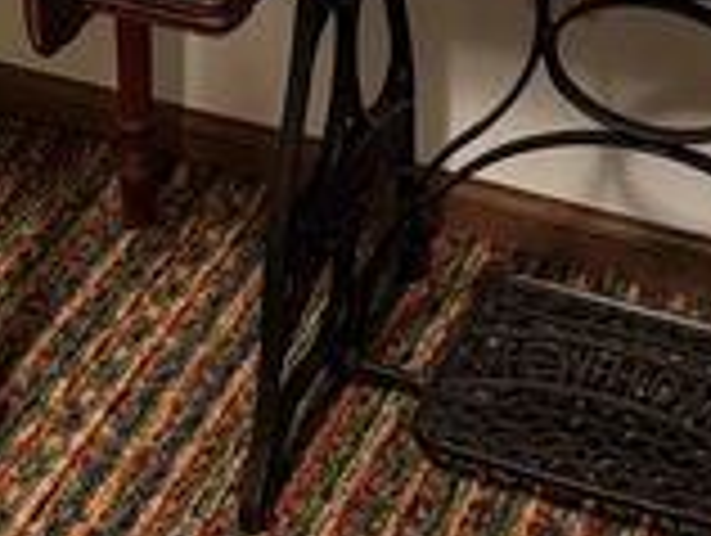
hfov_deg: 17.1
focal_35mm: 114
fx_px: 2345
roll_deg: -1.5
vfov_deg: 12.6
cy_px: -169
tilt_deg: -23.6
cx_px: 153
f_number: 1.78
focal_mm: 6.76
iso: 800
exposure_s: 1/30
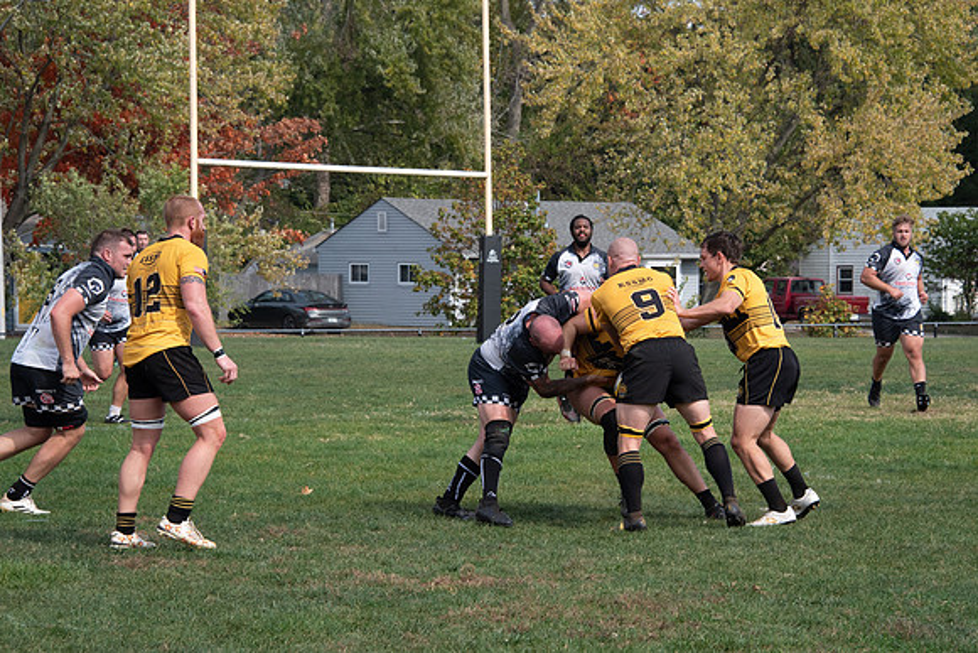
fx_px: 3734
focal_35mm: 137
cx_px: 538
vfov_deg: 10.0
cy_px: 358
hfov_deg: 14.9
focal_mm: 125
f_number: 9
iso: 400
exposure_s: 1/1250
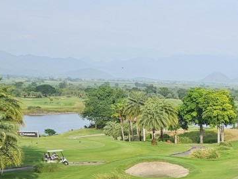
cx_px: 289
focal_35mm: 81
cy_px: 220
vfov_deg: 17.3
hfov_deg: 22.2
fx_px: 557
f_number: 1.8
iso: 32
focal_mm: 5.4
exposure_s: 1/1441
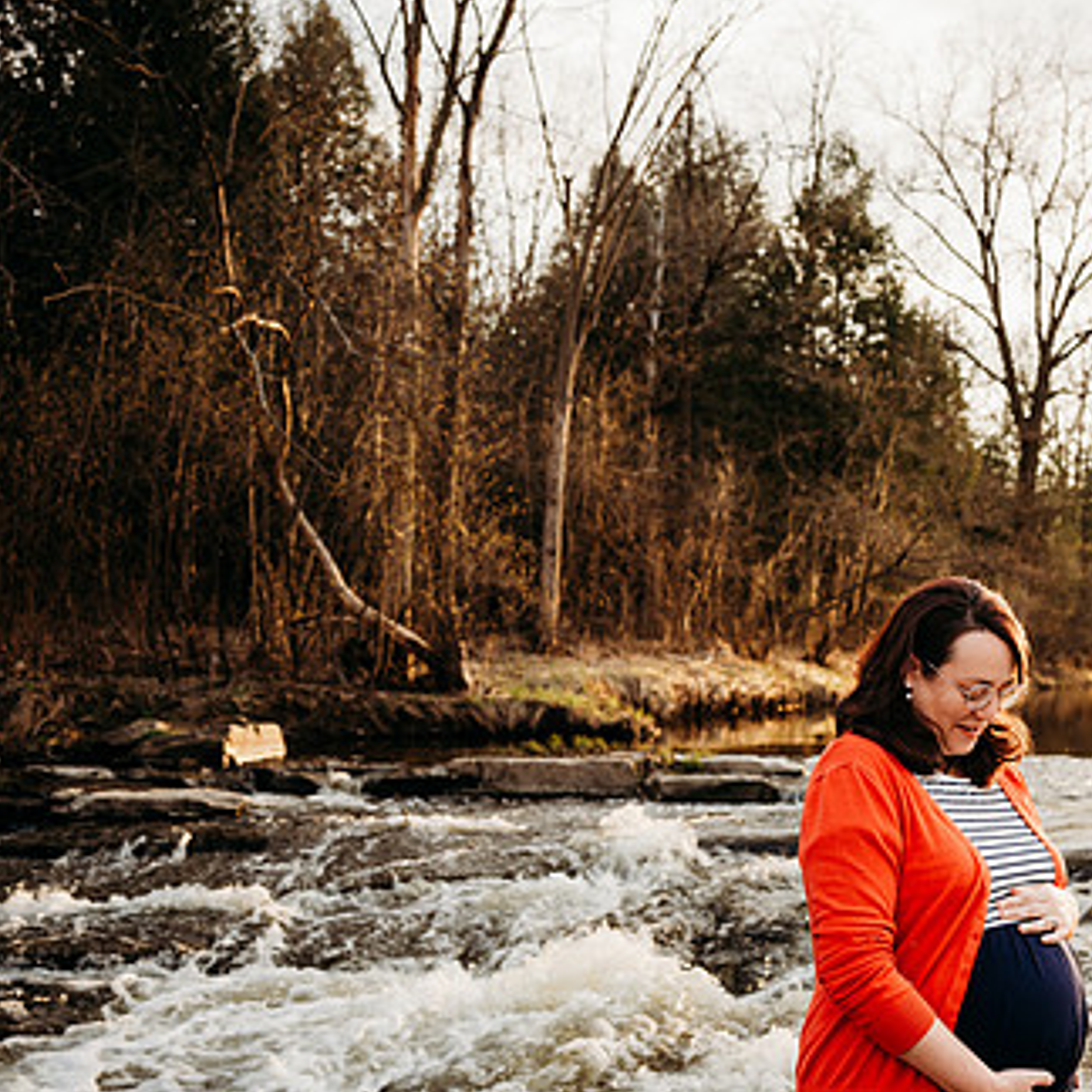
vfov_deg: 34.7
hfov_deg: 33.0
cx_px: 967
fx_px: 1749
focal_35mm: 49
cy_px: 573
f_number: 3.5
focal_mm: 29
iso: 125
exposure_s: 1/200
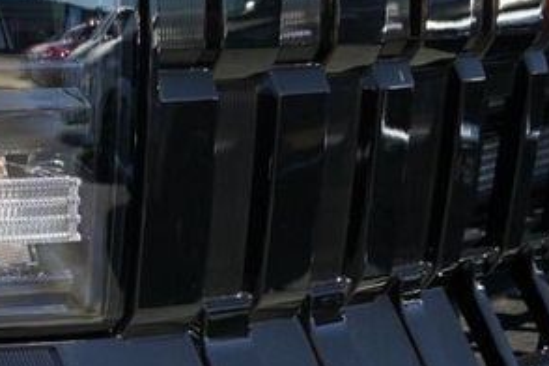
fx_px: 1494
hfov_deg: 17.7
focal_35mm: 98
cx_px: -370
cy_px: 467
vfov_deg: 13.5
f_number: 7.1
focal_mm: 24
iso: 1000
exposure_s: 1/400
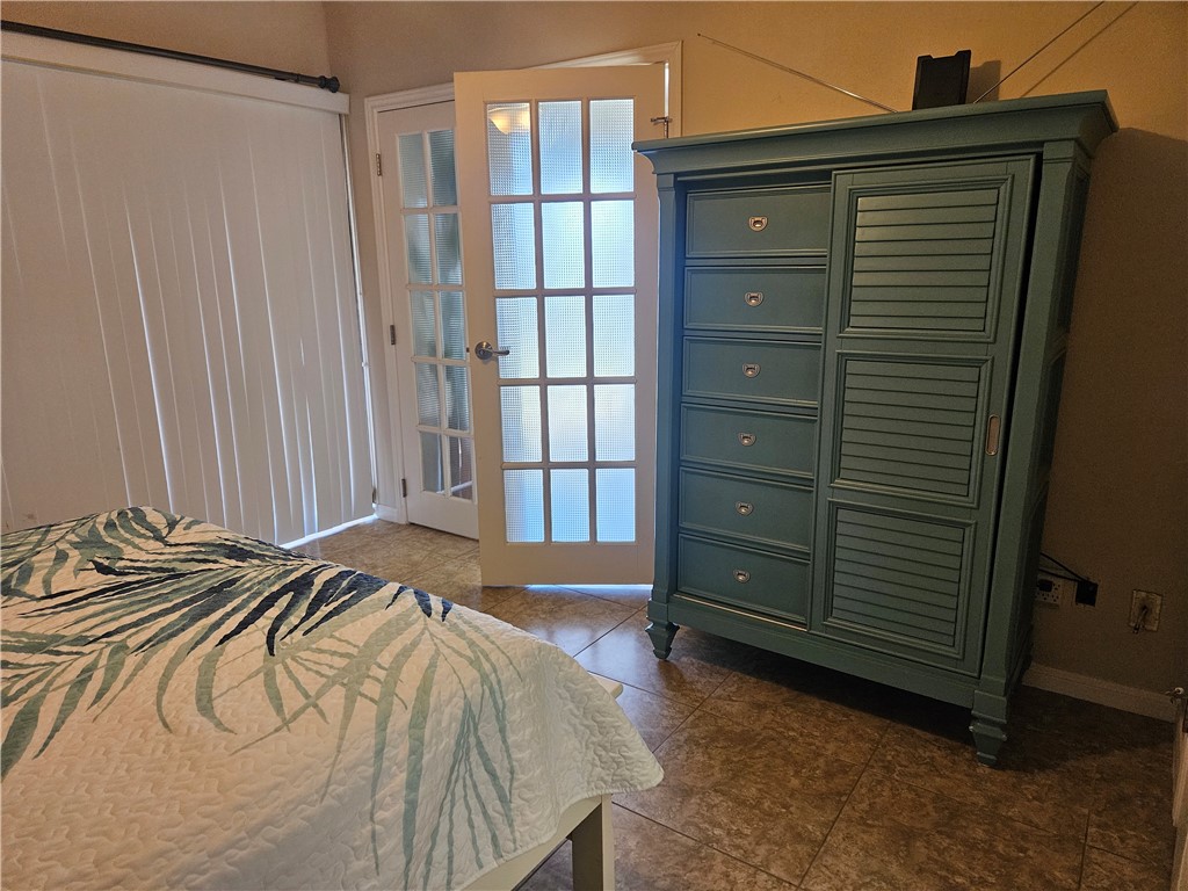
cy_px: 446
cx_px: 594
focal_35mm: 23
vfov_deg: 58.9
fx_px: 789
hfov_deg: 73.9
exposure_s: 1/120
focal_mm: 5.4
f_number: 1.8
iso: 400
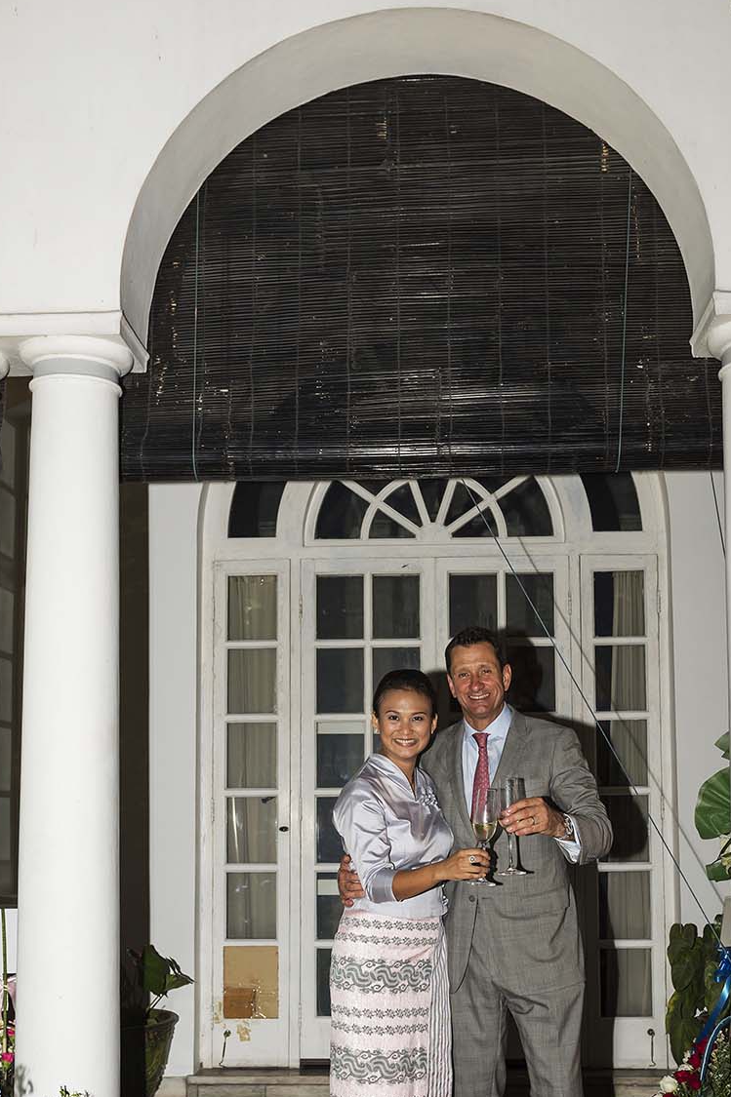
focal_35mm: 41
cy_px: 658
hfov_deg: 32.5
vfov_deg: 47.2
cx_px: 424
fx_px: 1250
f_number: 5.6
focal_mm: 32
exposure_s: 1/60
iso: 400
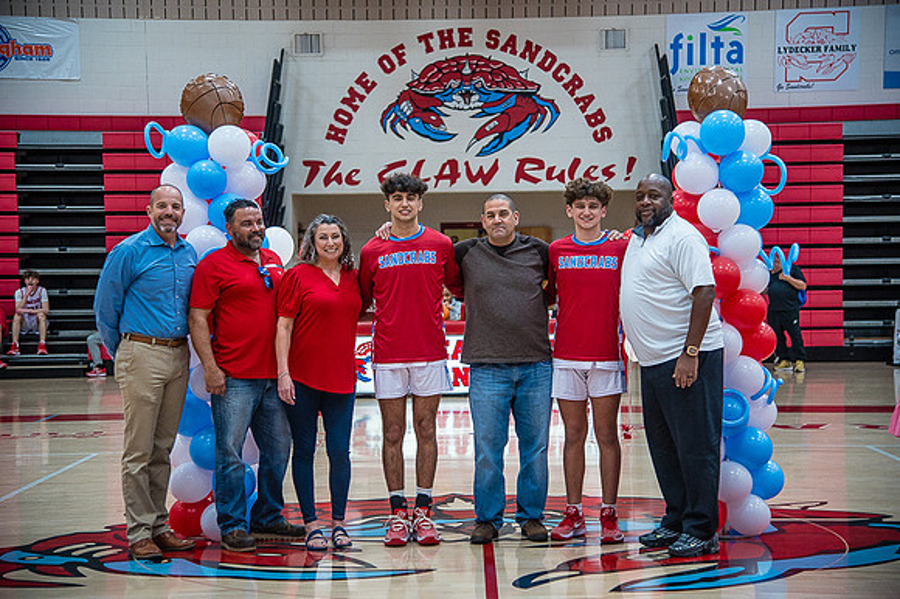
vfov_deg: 20.6
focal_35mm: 66
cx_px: 450
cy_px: 300
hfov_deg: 30.5
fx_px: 1649
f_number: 4
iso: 2000
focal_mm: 66
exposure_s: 1/320
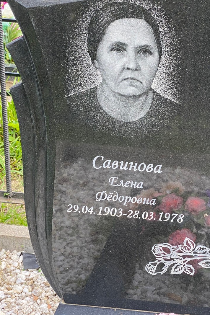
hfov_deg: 18.4
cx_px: 187
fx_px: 639
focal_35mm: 73
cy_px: 159
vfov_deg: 27.7
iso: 32
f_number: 2
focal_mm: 6
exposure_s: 1/122
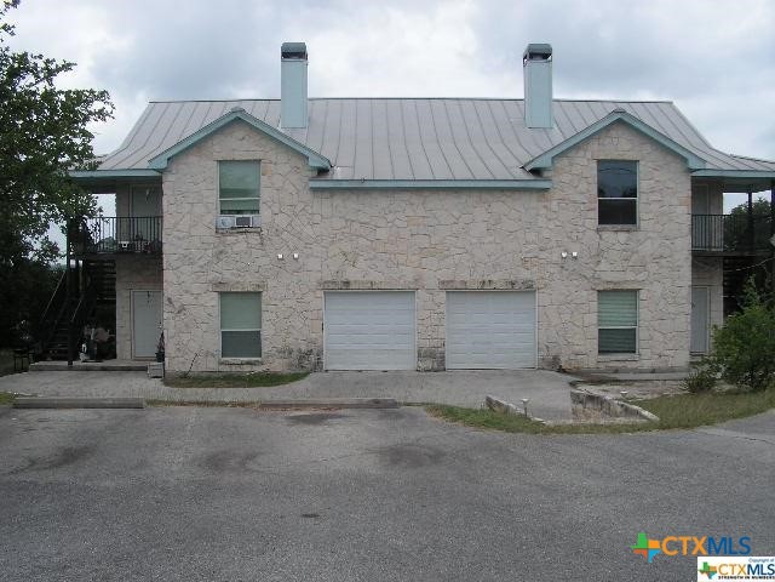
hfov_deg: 51.4
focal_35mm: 36
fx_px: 806
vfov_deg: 39.7
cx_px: 388
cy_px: 291
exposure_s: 1/400
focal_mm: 6
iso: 50
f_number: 4.8
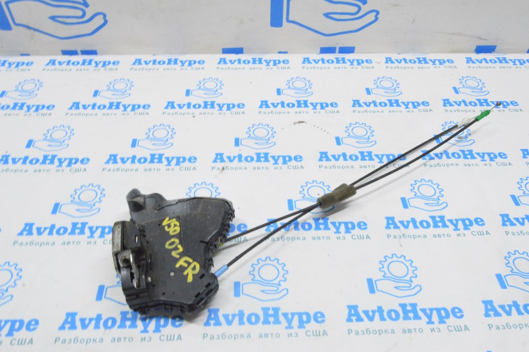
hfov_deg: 57.3
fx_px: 485
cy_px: 176
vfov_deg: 39.9
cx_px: 264
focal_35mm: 33
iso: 6400
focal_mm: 22
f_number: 20
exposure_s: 1/20
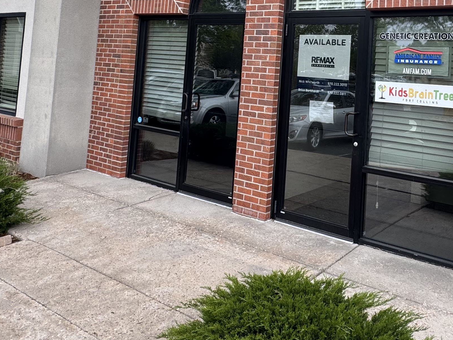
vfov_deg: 38.3
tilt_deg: +3.9
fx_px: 458
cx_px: 317
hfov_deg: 51.2
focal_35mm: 35
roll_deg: -2.9
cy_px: 42
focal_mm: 2.22
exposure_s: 1/276
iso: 40
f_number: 2.2
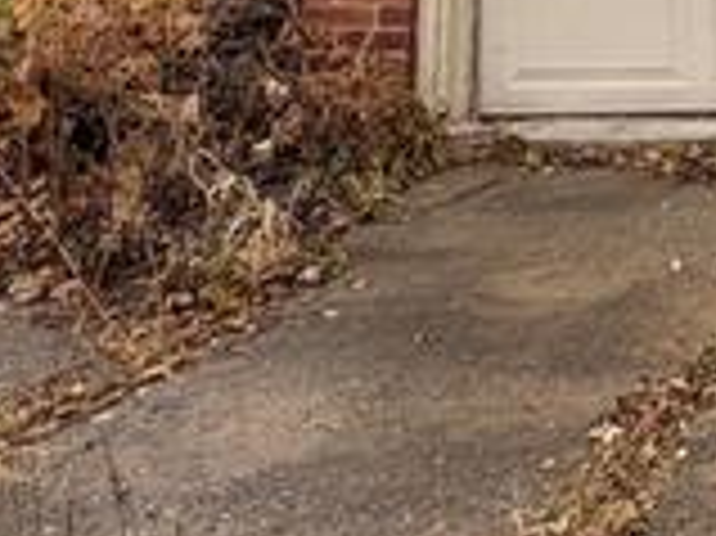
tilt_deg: +1.6
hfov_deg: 18.0
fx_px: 1860
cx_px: 1238
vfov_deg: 14.4
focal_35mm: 90
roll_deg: +0.8
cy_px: -432
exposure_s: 1/99
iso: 50
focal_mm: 2.22
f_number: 2.2
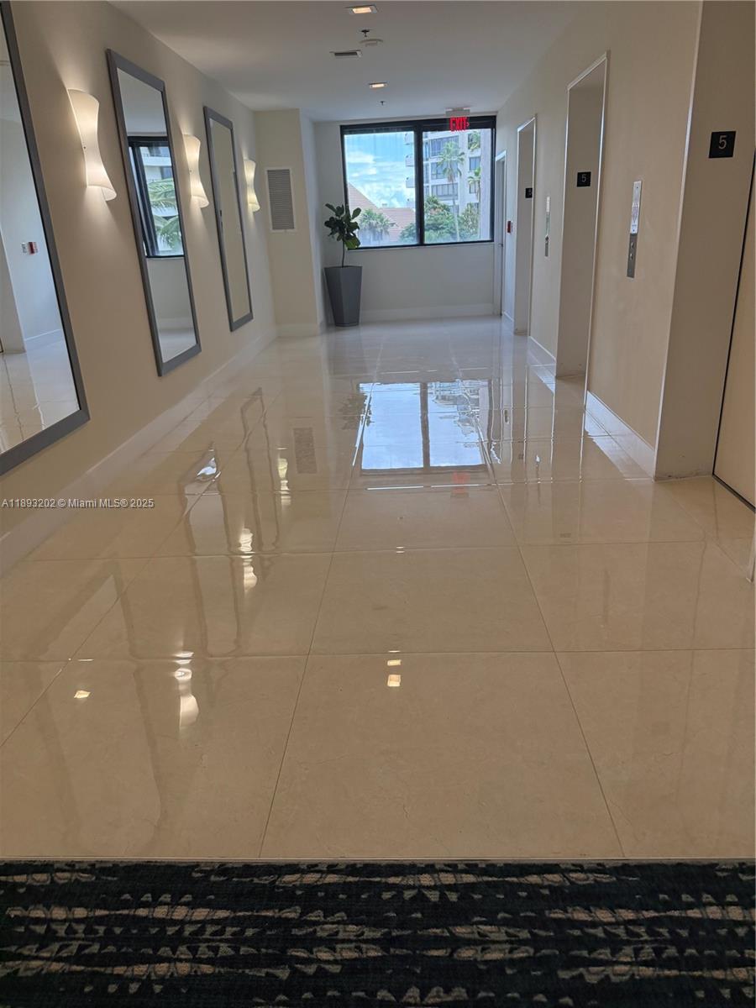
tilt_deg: -17.9
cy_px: 504
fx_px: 699
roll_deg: +2.6
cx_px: 378
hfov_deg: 56.8
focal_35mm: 24
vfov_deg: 71.6
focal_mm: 6.76
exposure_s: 1/229
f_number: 1.78
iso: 160
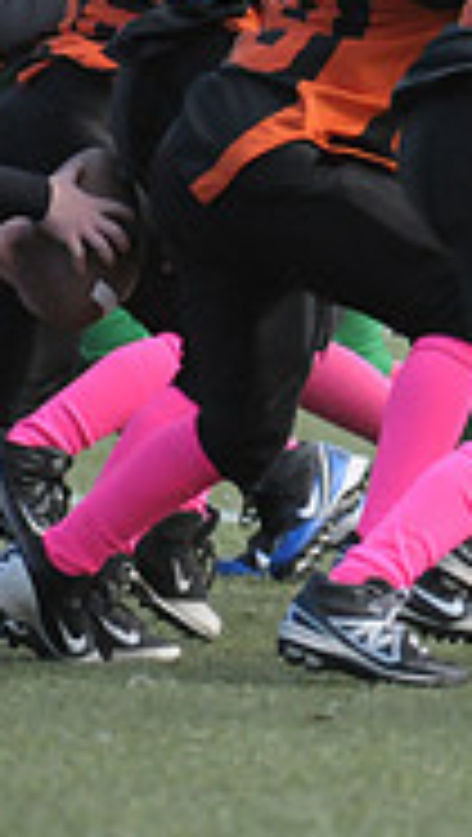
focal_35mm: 1320
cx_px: 1218
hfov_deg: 0.9
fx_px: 29290
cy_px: 155
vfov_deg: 1.6
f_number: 4
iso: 1600
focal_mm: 270
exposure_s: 1/4000
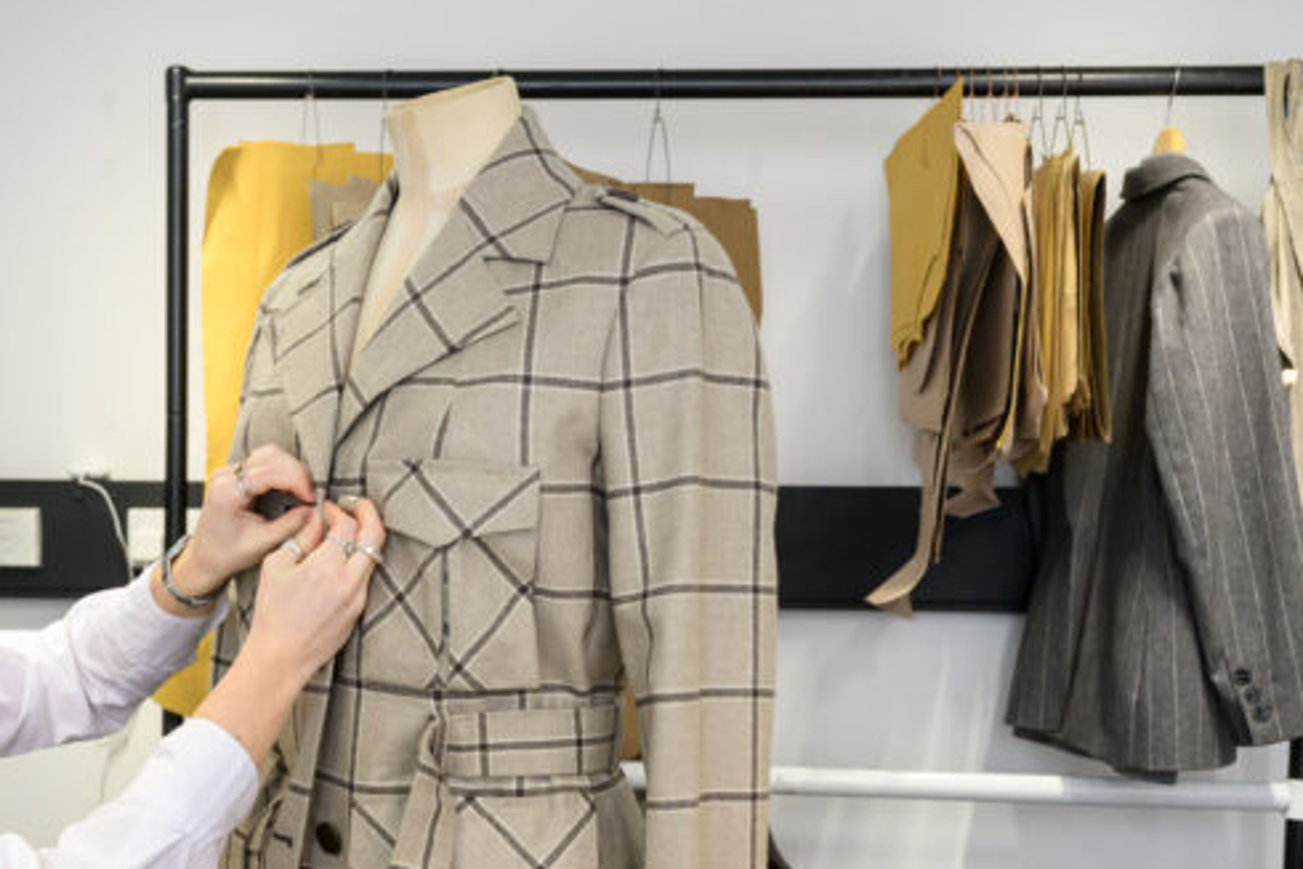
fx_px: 2023
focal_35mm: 56
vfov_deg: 23.9
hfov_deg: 35.3
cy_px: 675
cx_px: 410
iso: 2000
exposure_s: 1/125
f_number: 5
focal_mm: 31.5
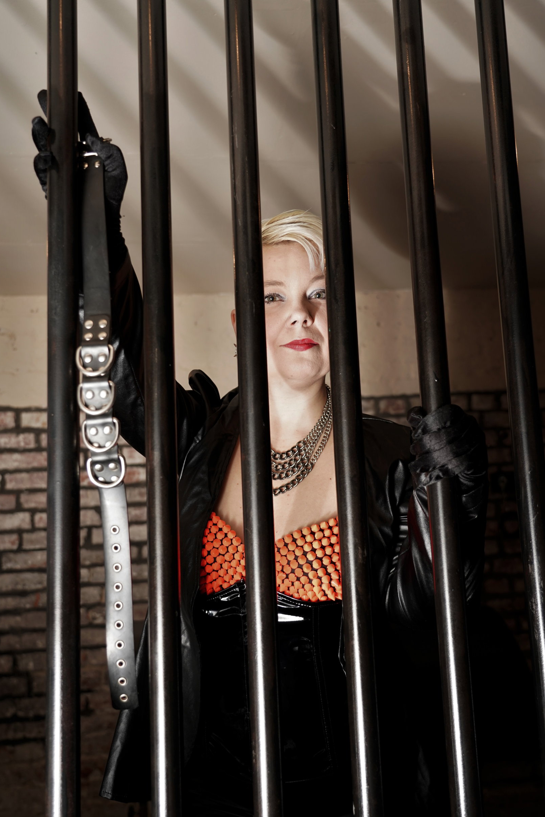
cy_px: 416
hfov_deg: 41.1
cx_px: 271
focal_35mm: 32
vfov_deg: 58.7
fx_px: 727
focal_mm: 31
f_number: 4
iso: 400
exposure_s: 1/200
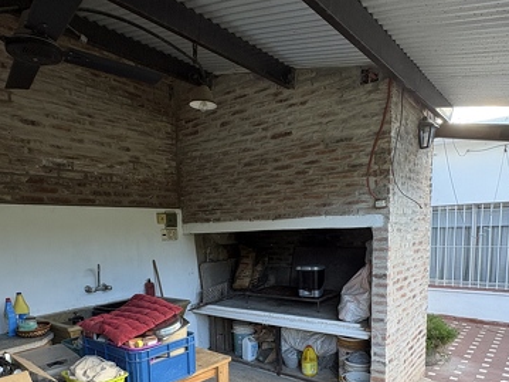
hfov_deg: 67.2
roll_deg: +2.5
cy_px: 277
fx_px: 382
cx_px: 231
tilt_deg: -7.4
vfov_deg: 51.2
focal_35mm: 26
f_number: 2.2
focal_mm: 2.22
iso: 100
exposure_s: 1/99
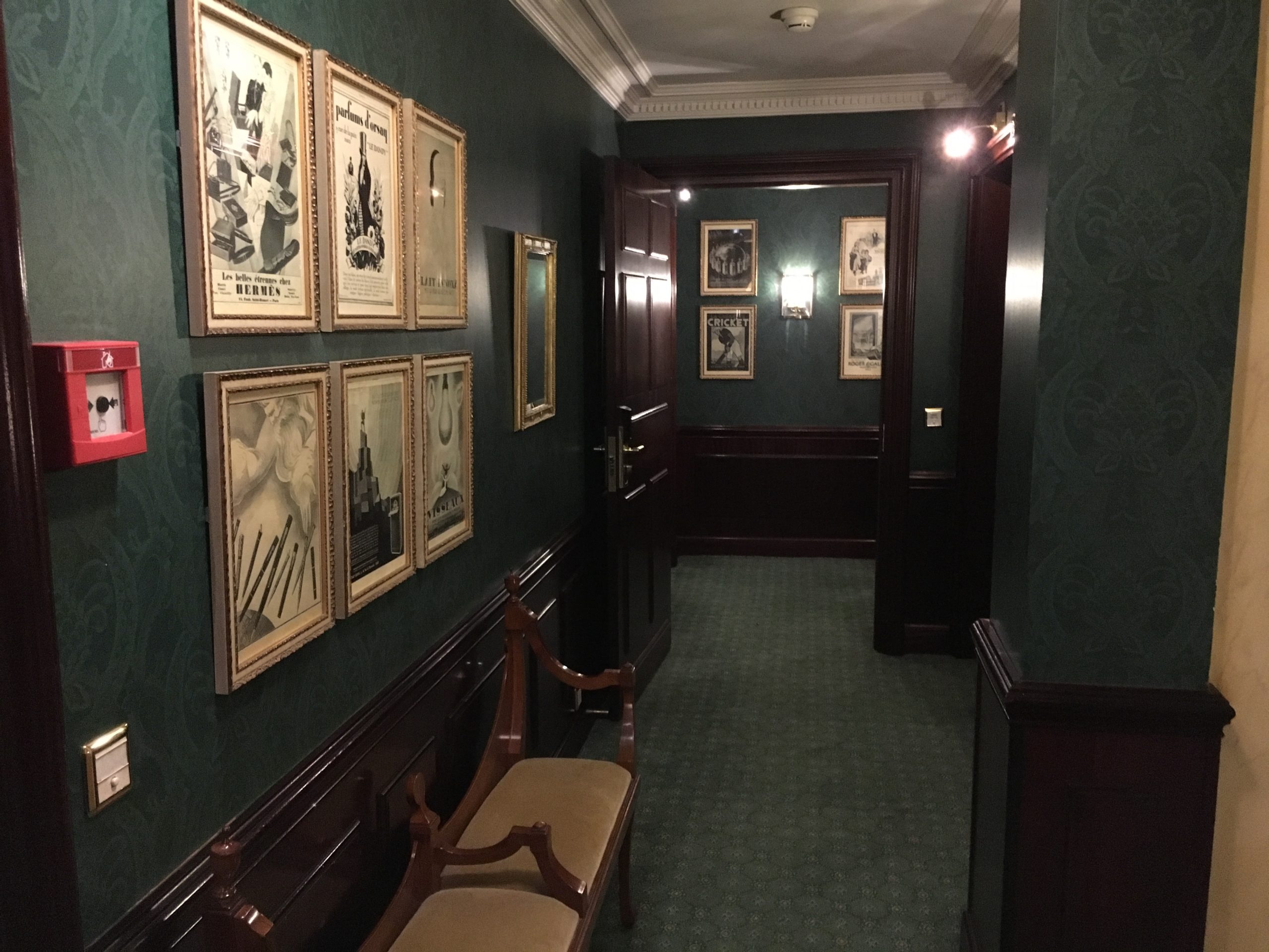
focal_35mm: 29
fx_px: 1063
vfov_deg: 48.2
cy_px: 476
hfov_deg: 61.7
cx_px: 634
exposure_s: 1/17
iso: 640
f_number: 2.2
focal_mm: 4.15
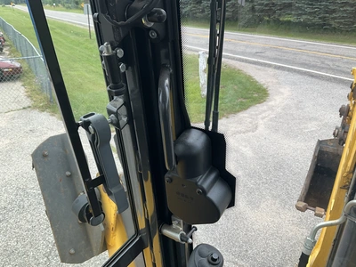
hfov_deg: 61.7
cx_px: 178
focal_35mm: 29
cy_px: 134
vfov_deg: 48.2
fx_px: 298
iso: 20
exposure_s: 1/141
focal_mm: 3
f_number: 1.8
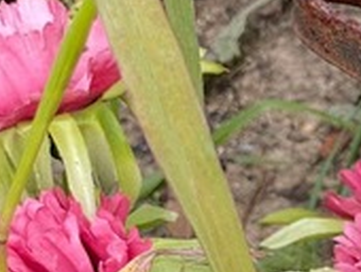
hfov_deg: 7.7
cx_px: 741
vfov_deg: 6.1
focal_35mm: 244
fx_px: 2548
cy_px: 272
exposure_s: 1/172
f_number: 2
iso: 20
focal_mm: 6
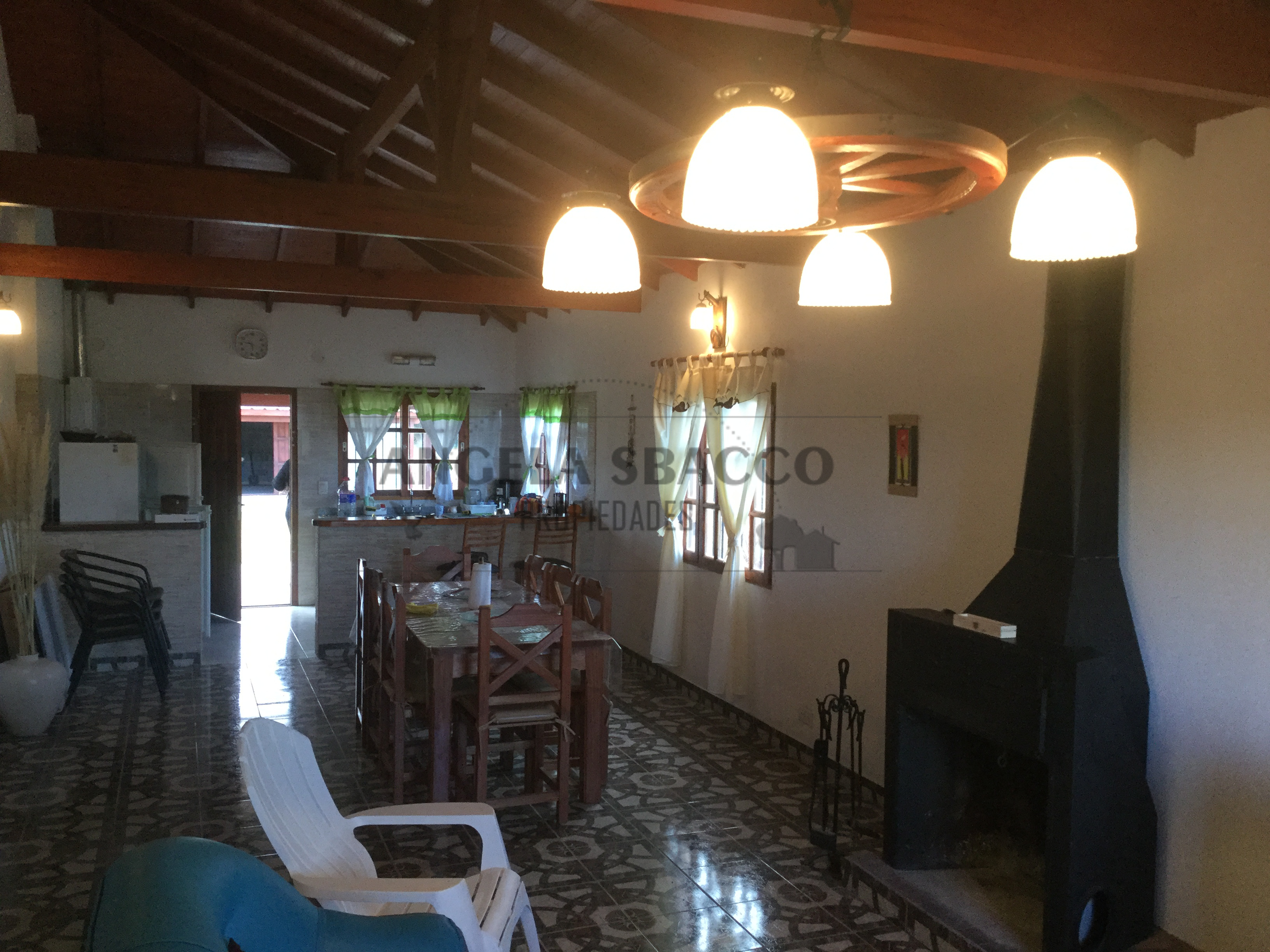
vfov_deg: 45.4
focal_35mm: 31
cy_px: 476
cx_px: 635
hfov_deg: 58.4
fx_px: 1137
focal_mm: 3.3
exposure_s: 1/33
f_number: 2.4
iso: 64
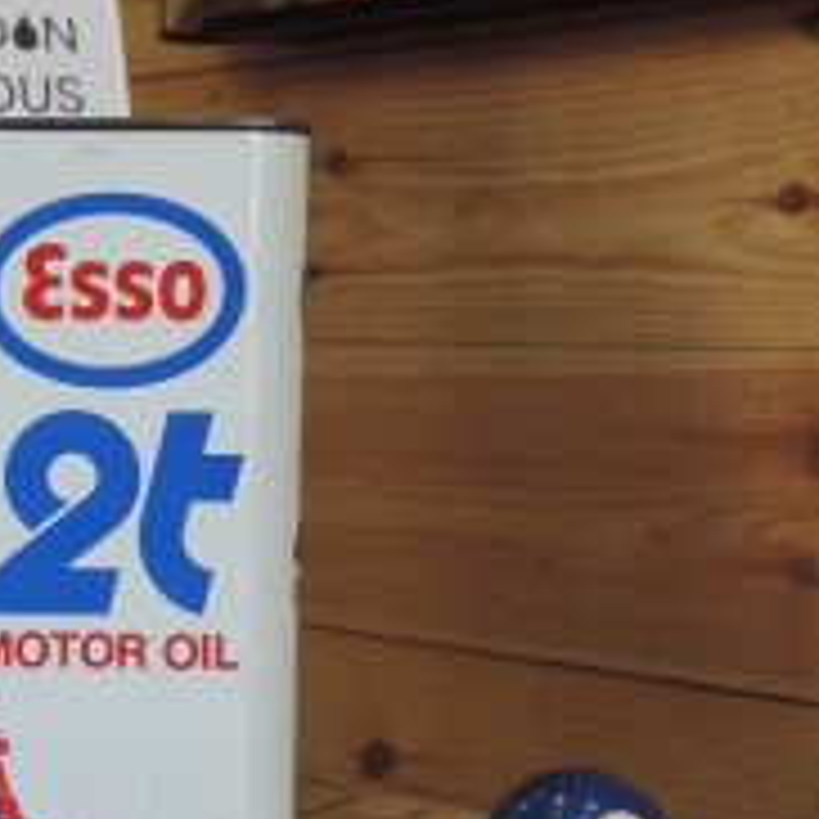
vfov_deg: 24.7
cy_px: 418
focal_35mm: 70
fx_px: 1874
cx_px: -176
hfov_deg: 22.6
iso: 140
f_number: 3
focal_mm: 4.3
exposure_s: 1/30
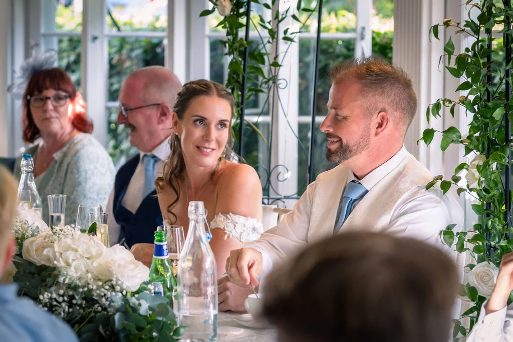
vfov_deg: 12.2
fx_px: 1603
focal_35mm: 113
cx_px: 240
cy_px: 172
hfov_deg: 18.2
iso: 800
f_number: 2.8
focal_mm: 75
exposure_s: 1/250
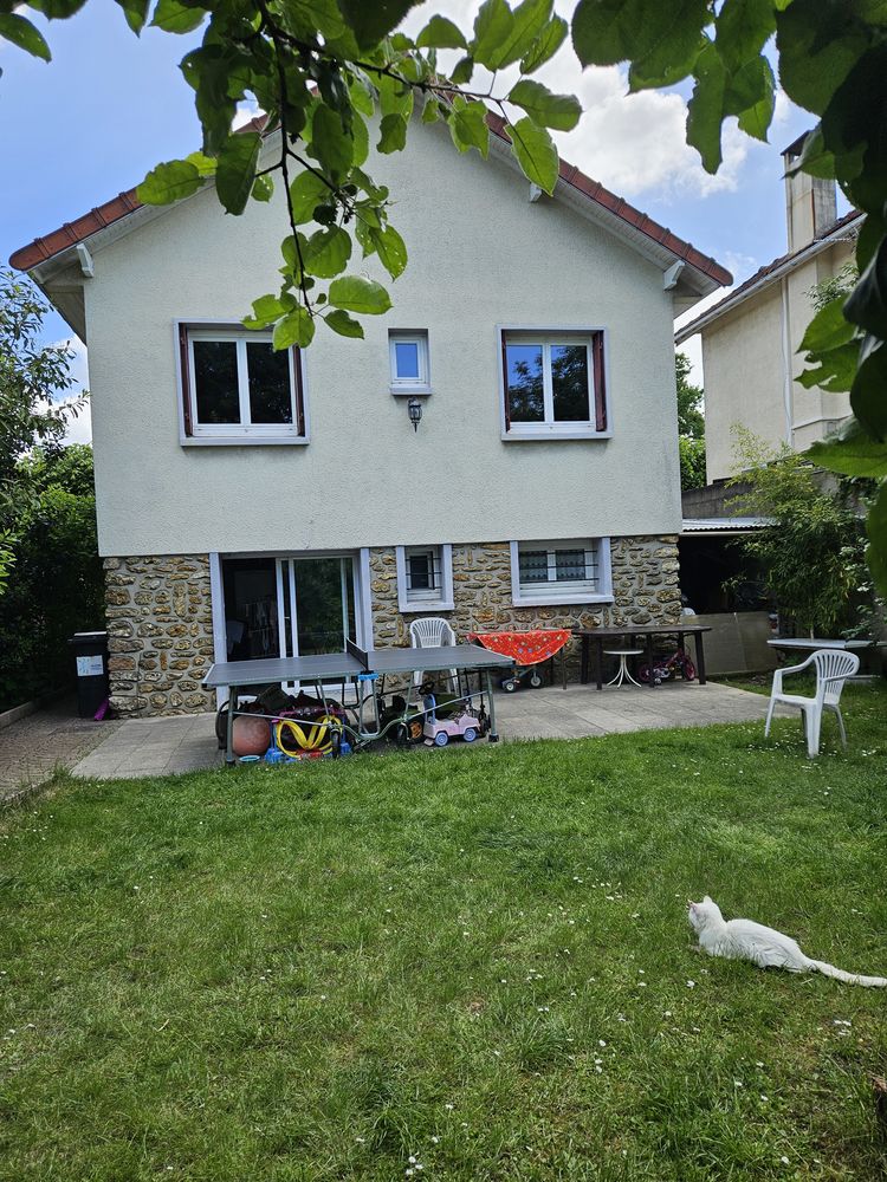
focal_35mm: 23
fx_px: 786
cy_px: 591
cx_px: 444
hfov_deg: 58.9
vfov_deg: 73.9
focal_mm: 5.4
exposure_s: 1/769
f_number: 1.8
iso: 25
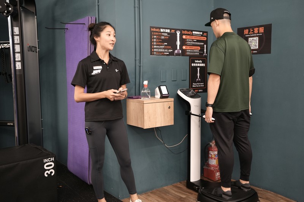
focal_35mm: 35
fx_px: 295
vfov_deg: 37.8
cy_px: 101
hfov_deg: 54.5
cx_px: 152
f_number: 2.8
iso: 1250
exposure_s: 1/100
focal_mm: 35
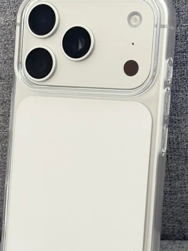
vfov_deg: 19.4
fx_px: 731
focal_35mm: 101
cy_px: 146
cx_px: 80
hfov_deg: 14.6
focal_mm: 6.76
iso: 200
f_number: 1.78
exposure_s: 1/60
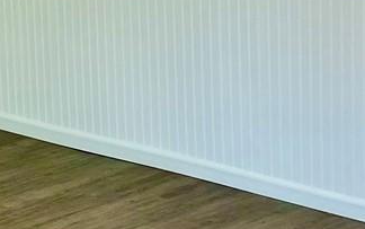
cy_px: 42
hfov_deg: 12.0
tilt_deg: -15.2
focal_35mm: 174
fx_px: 1732
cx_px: 89
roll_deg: +1.9
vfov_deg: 7.5
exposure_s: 1/159
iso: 50
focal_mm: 5.7
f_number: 1.5
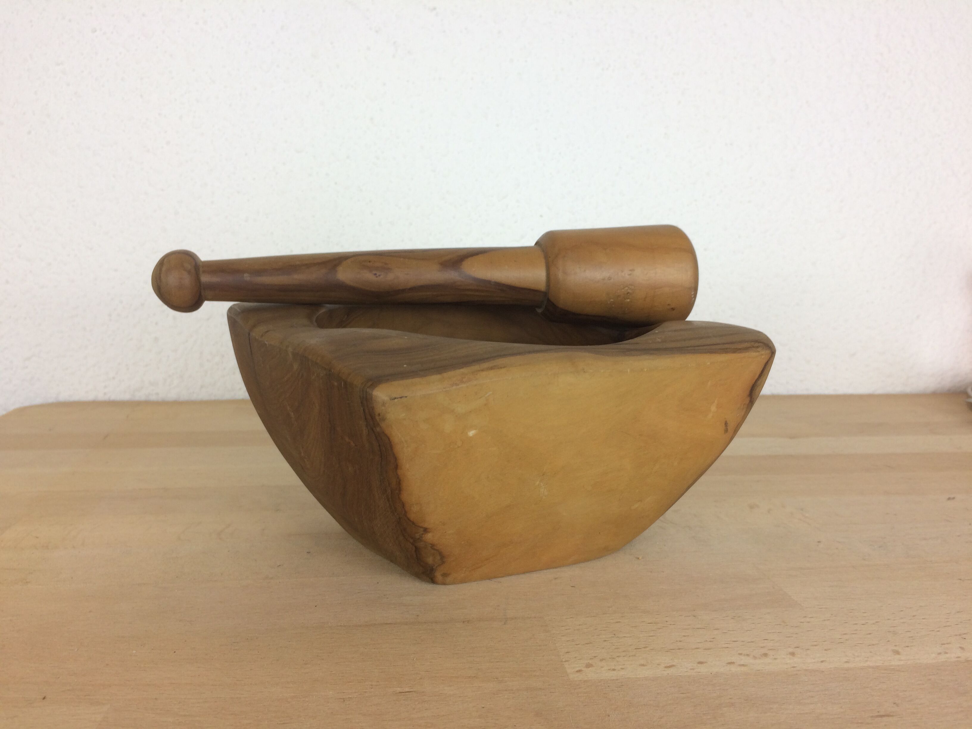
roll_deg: -0.7
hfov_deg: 61.7
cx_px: 486
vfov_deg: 48.2
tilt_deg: -7.4
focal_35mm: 29
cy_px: 364
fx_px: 814
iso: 40
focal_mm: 4.15
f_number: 2.2
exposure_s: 1/50
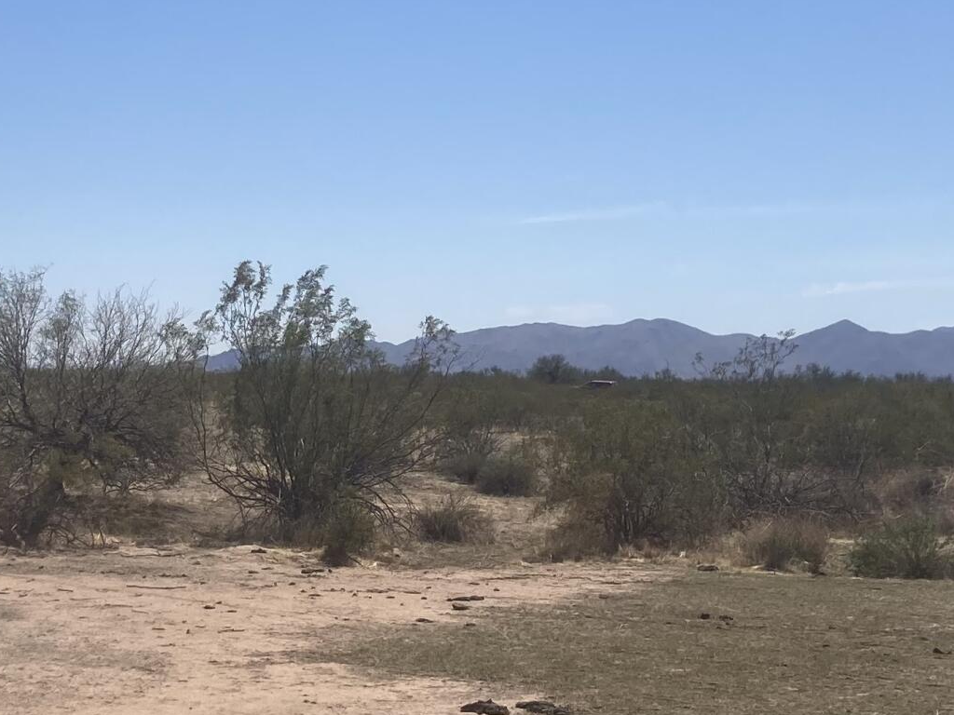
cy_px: 269
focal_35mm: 82
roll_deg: -0.9
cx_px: 342
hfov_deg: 23.8
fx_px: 2260
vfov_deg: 18.0
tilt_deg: +5.3
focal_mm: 3.99
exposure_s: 1/4049
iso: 20
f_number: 1.8
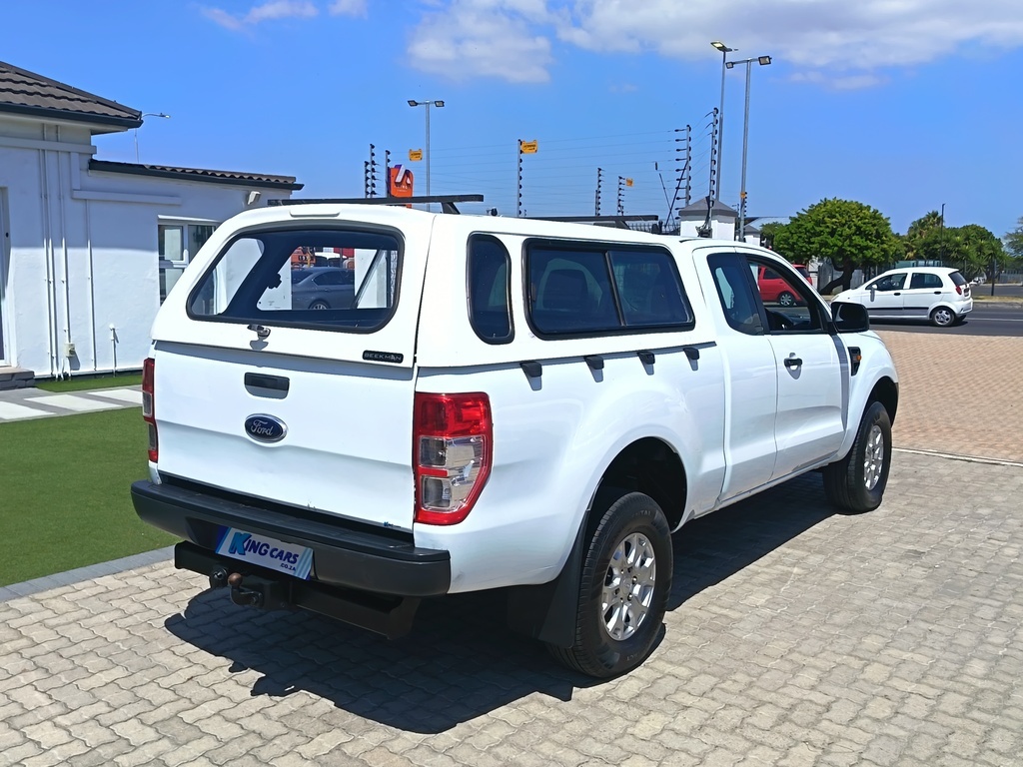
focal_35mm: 33
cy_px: 384
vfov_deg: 42.9
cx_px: 512
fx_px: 975
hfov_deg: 55.4
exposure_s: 1/1307
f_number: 1.75
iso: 100
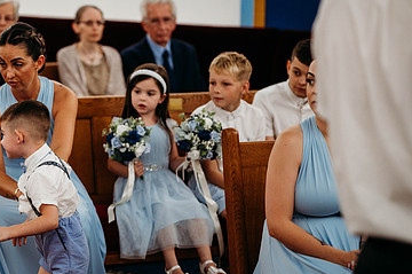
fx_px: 1566
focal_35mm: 137
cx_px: 95
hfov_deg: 14.9
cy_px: 139
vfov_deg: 10.0
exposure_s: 1/200
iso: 1100
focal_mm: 85
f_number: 1.8
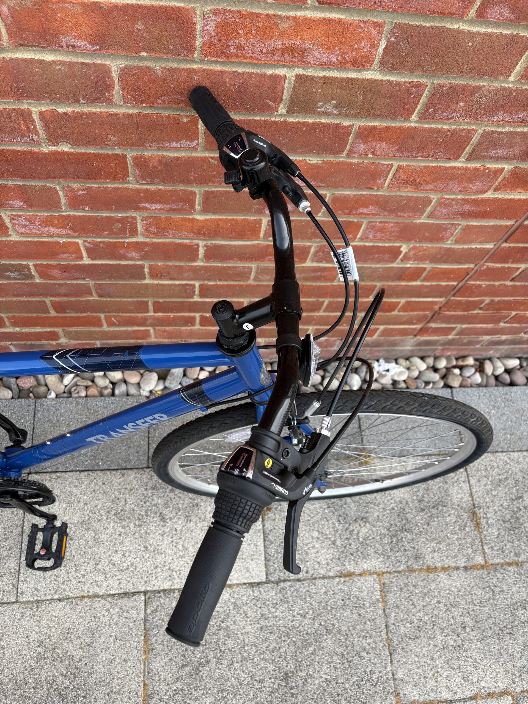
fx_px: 529
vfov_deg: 67.3
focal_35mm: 26
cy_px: 352
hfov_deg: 53.1
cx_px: 264
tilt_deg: -65.6
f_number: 1.6
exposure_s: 1/552
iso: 50
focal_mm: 5.96
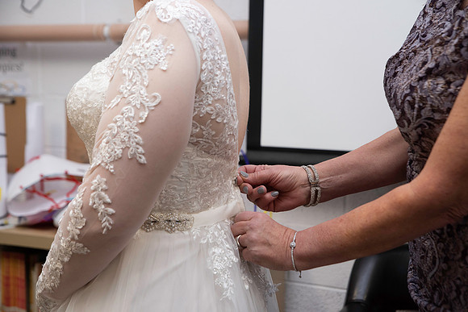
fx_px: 780
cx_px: 234
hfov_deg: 33.4
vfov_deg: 22.6
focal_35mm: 60
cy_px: 156
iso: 640
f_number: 4.5
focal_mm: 60
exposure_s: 1/200
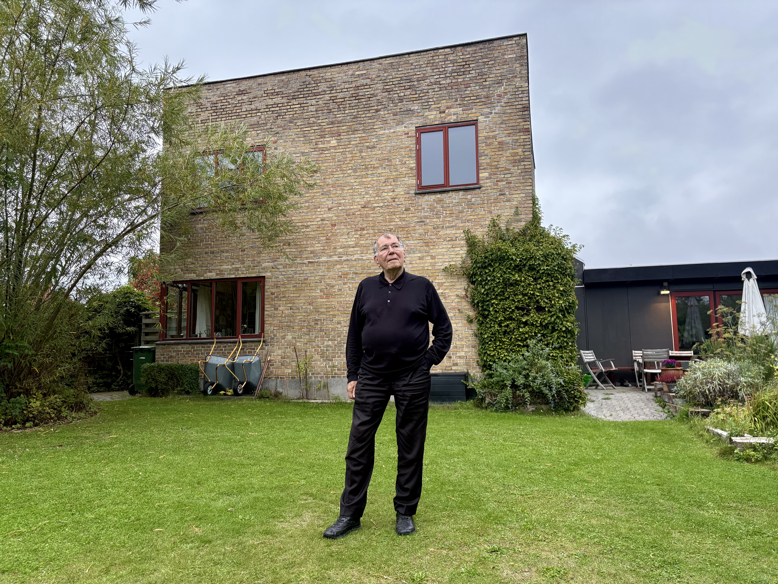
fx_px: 584
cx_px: 389
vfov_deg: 53.1
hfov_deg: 67.3
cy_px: 292
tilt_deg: +7.5
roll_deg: +1.0
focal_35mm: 26
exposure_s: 1/145
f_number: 1.6
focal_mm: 5.96
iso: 125
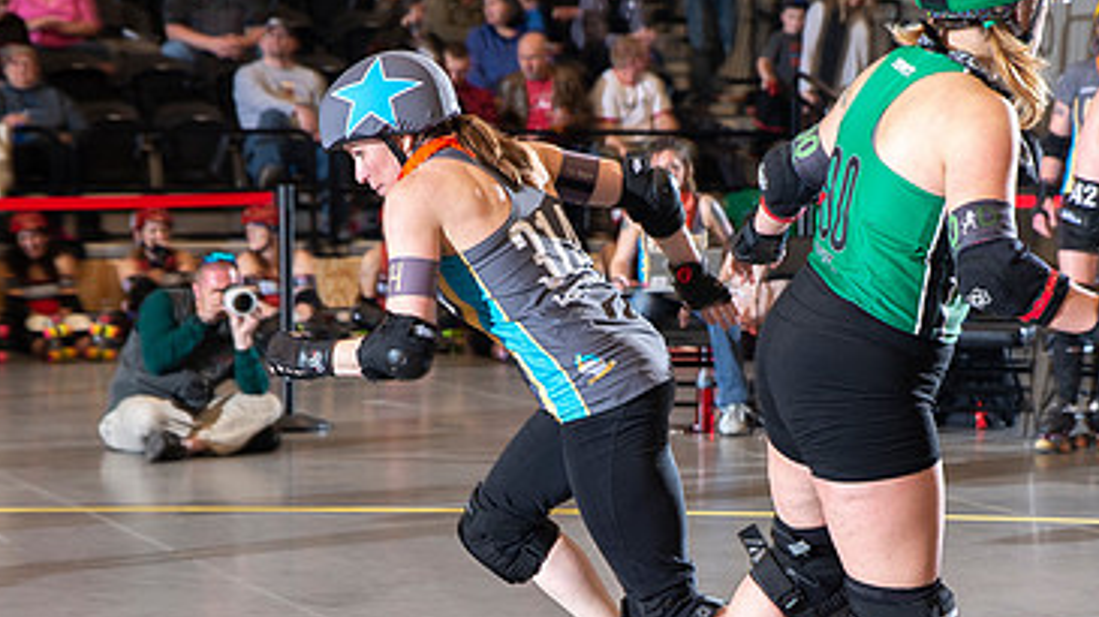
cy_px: 551
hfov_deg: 18.0
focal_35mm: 119
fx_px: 3467
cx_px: 636
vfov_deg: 10.1
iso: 640
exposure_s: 1/160
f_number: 5.6
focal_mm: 62
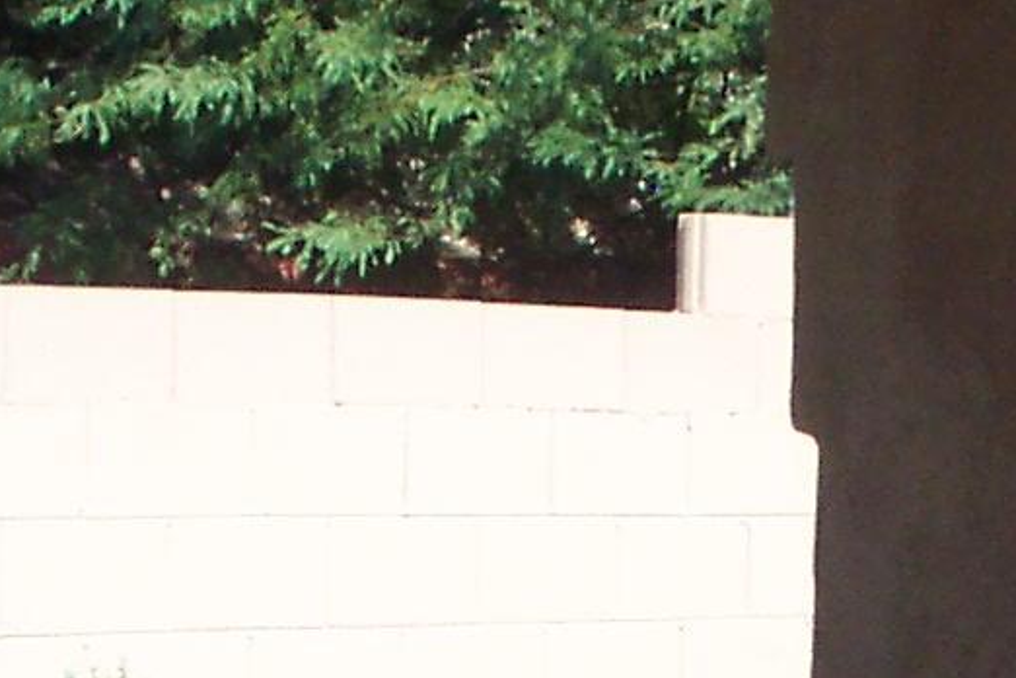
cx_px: 849
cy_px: 1214
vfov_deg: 8.1
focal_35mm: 164
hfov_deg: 12.5
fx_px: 4628
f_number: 9.5
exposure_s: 1/125
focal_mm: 7.5
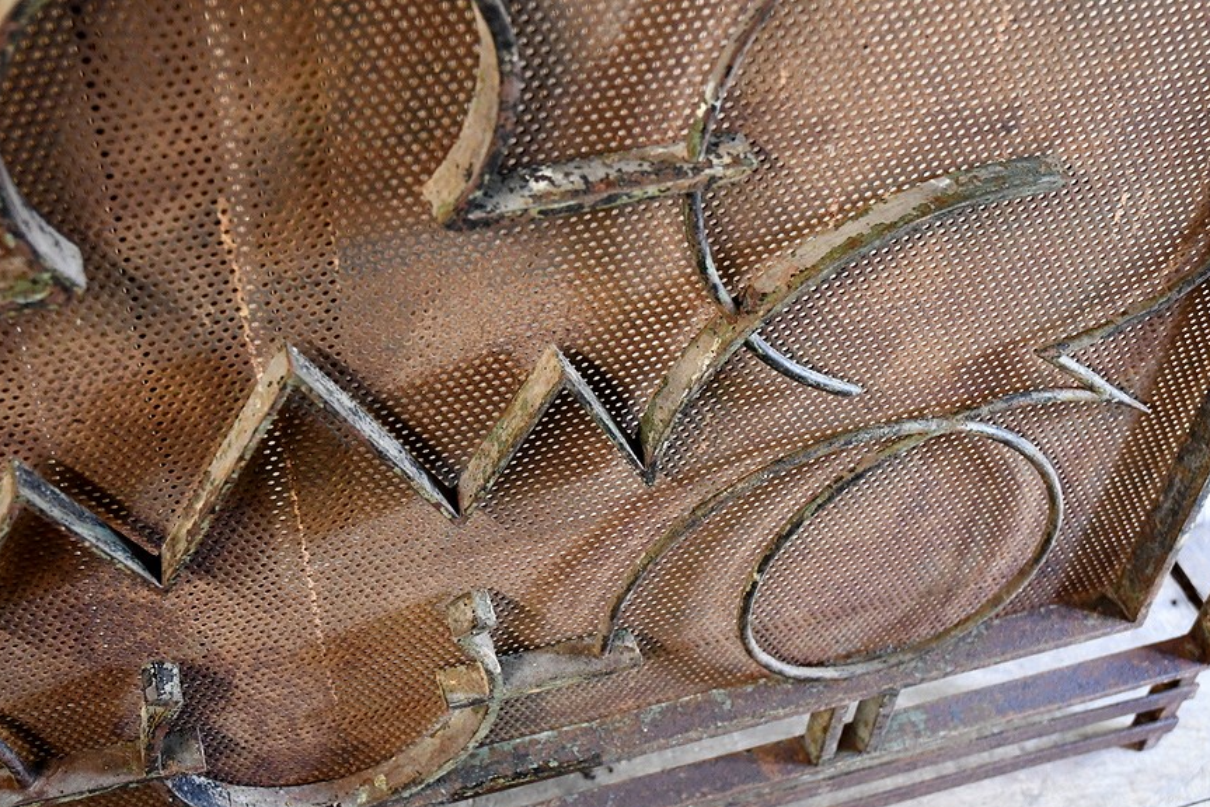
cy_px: 387
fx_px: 1715
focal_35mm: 51
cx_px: 506
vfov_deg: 26.5
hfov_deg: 38.8
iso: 3200
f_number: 3.8
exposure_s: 1/100
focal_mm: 29
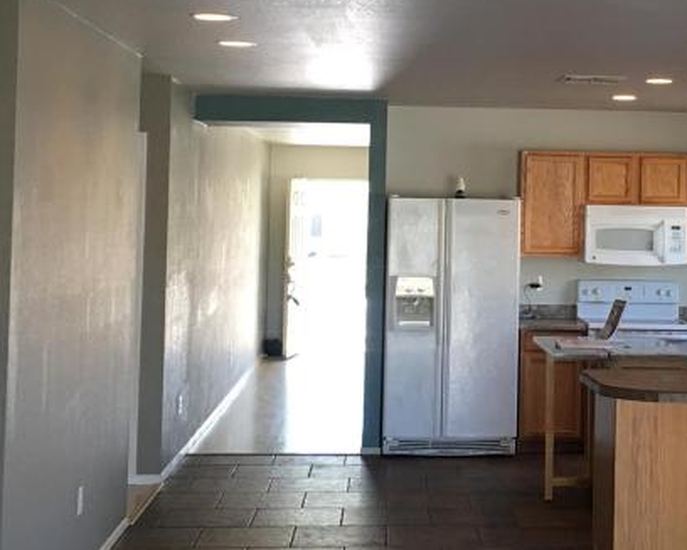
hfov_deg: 26.4
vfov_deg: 21.5
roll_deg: -1.0
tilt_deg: +2.0
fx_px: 1445
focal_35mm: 71
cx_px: 524
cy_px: 178
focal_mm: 4.15
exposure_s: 1/30
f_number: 2.2
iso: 32
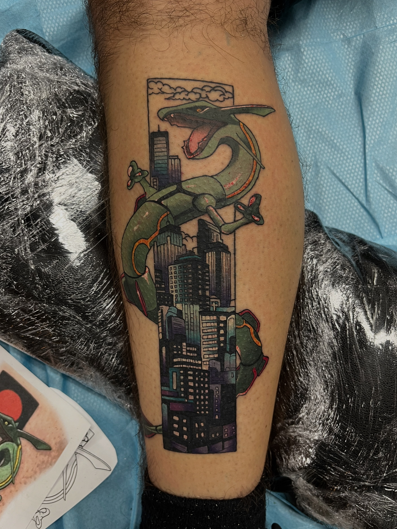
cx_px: 195
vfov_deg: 63.4
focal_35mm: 28
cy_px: 265
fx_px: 428
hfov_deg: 49.7
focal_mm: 5.1
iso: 100
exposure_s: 1/60
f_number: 1.6
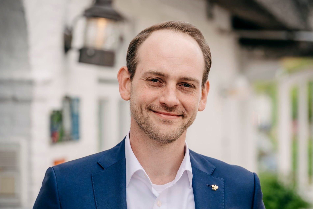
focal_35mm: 105
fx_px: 913
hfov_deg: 19.5
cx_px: 156
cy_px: 104
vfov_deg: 13.0
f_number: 3.5
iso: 100
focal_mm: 105
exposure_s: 1/320
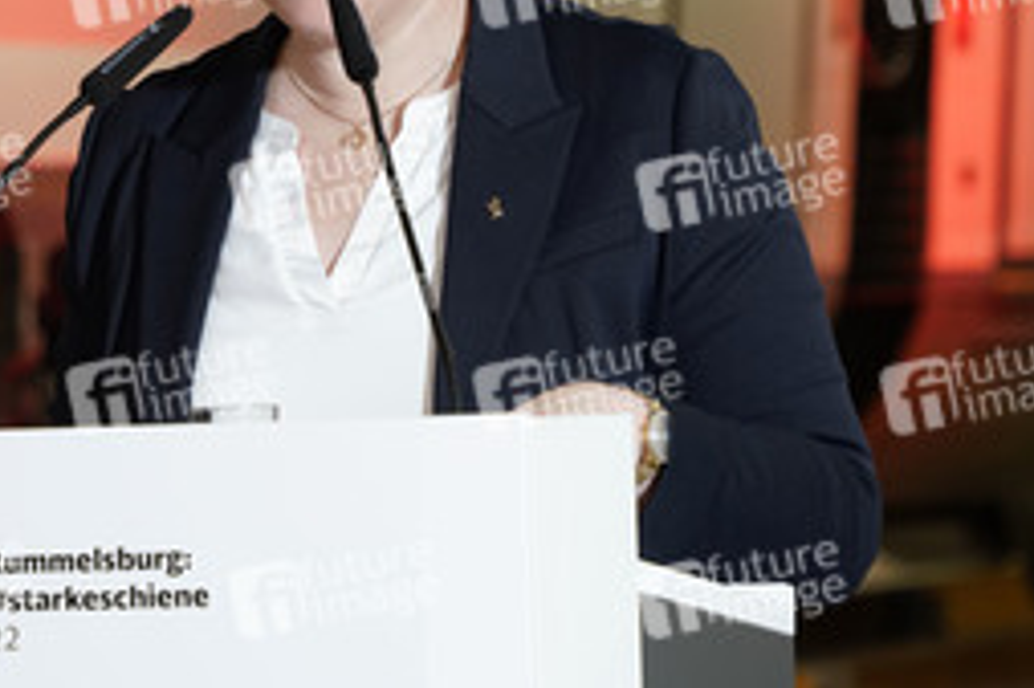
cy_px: 81
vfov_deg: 4.9
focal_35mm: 279
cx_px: 226
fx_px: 8008
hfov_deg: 7.4
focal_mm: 157
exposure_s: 1/80
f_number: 6.3
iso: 1250
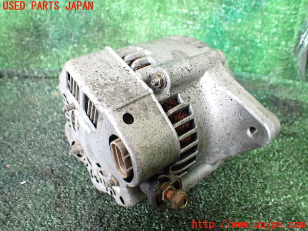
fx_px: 267
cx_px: 154
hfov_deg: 60.0
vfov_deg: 46.8
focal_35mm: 30
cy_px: 116
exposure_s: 1/125
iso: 800
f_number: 2.3
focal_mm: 5.4
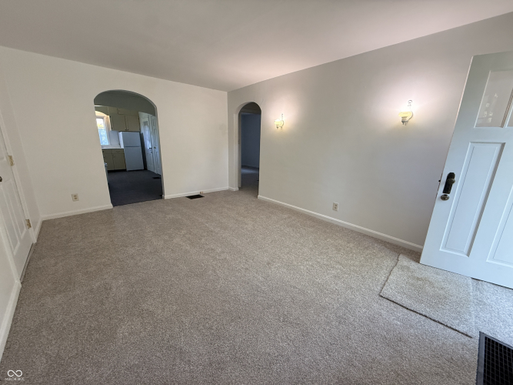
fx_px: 207
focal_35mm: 14
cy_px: 192
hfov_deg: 102.1
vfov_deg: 85.7
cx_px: 256
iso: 320
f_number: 2.2
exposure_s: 1/120
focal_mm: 2.22
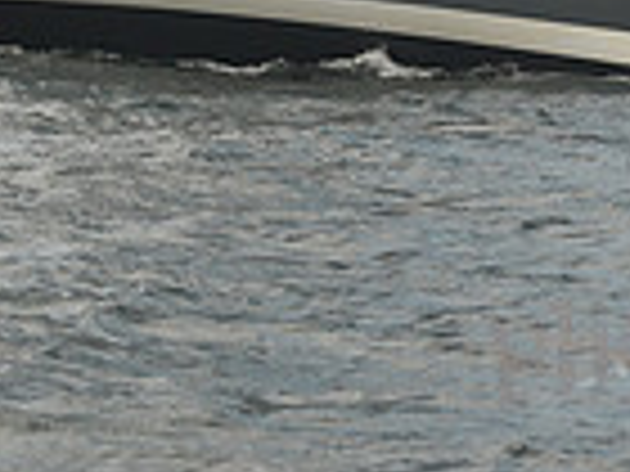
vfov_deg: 5.3
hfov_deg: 7.1
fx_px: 5060
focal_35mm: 278
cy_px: -333
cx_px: 254
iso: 250
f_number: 6.3
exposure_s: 1/500
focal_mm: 70
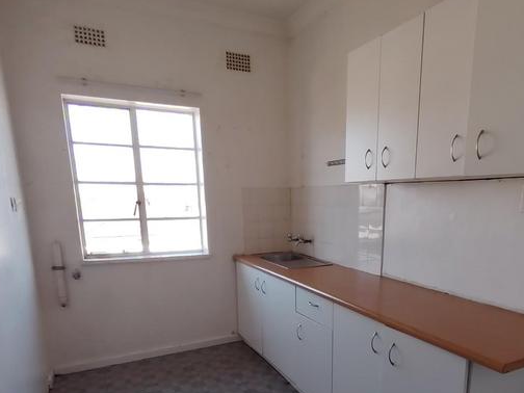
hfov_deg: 65.0
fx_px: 409
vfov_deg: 49.7
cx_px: 299
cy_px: 285
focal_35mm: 27
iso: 107
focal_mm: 1.42
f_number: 2.2
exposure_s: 1/100
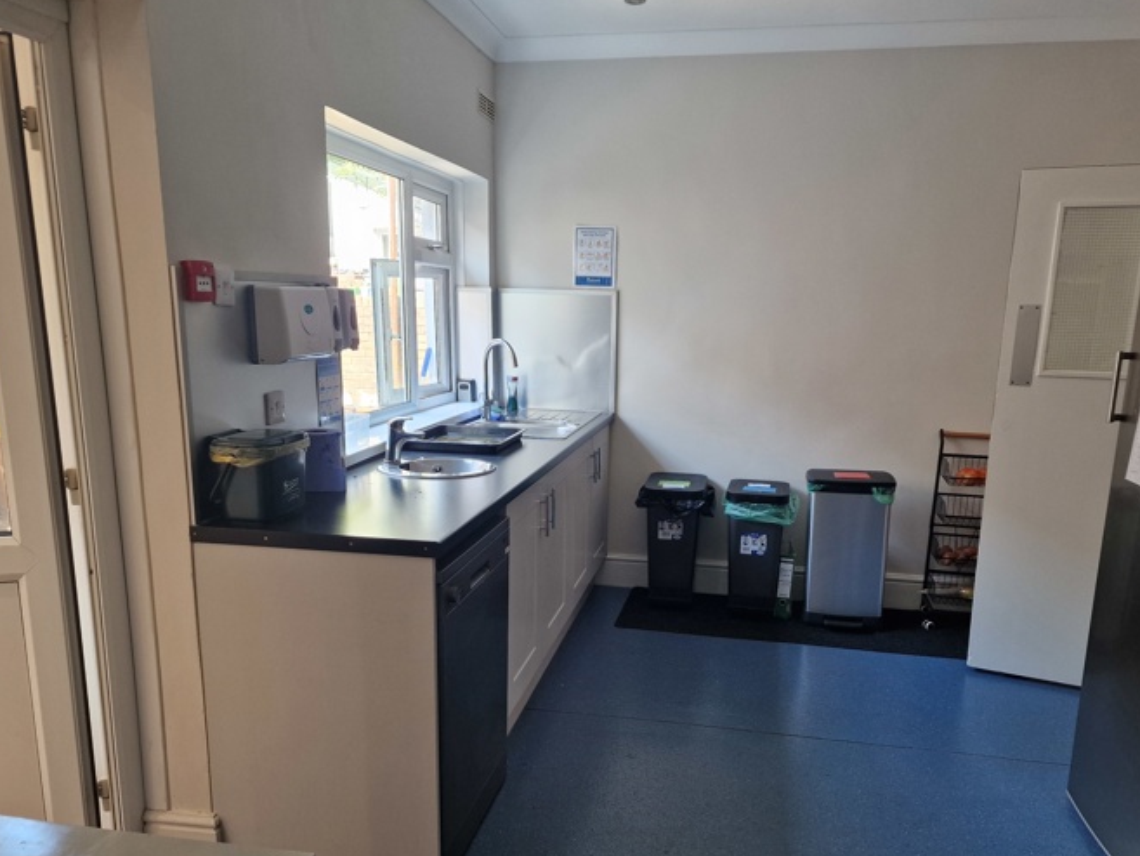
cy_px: 497
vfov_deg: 49.6
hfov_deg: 63.4
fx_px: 922
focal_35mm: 28
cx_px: 595
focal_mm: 6.4
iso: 160
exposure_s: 1/100
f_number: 1.8
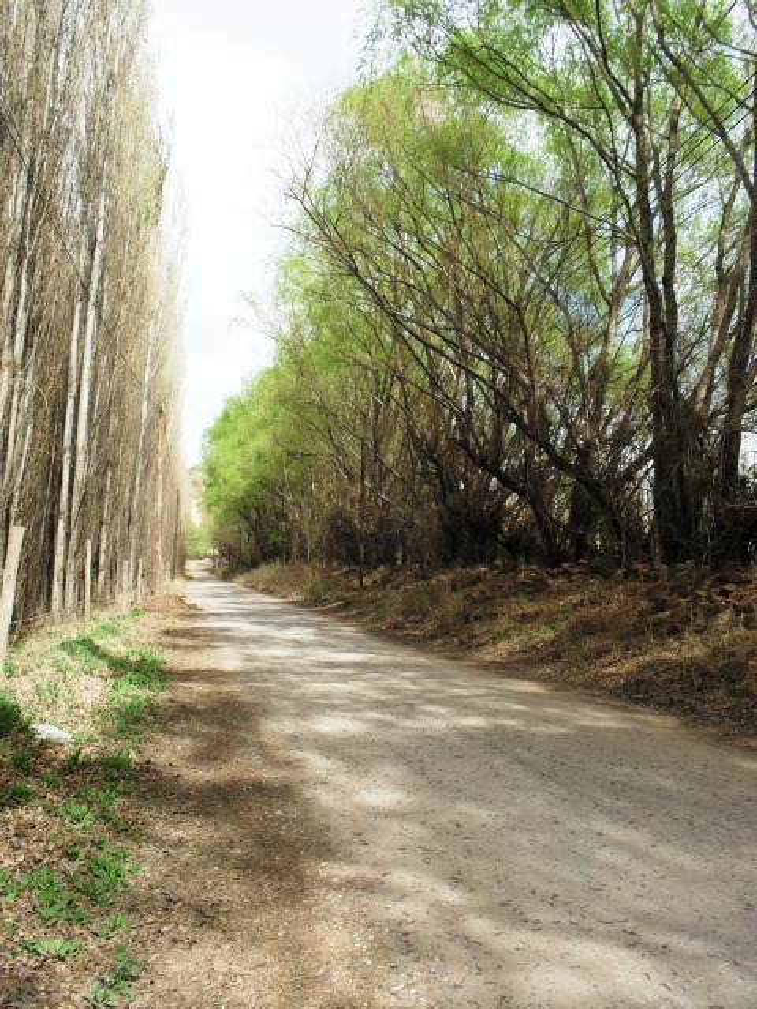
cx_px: 378
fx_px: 1021
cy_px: 504
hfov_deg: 40.7
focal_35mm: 35
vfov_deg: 52.6
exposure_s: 1/125
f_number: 8.4
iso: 100
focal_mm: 6.3
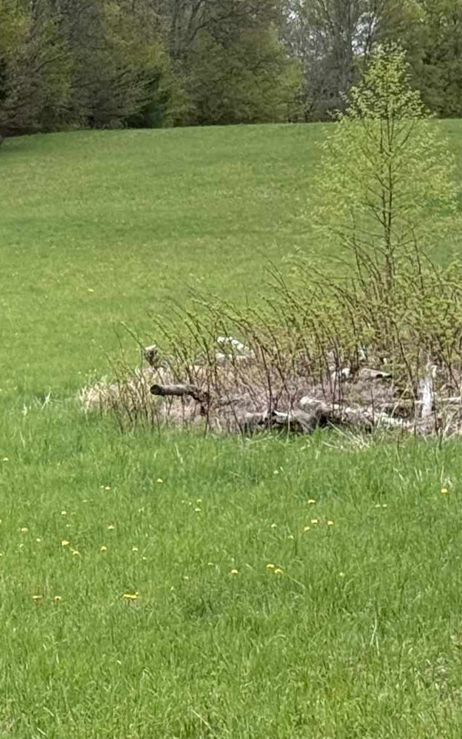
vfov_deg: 13.8
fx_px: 3042
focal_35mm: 151
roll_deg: +1.2
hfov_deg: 8.2
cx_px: -546
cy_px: 197
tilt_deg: -0.5
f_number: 1.78
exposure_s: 1/4329
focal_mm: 6.76
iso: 100
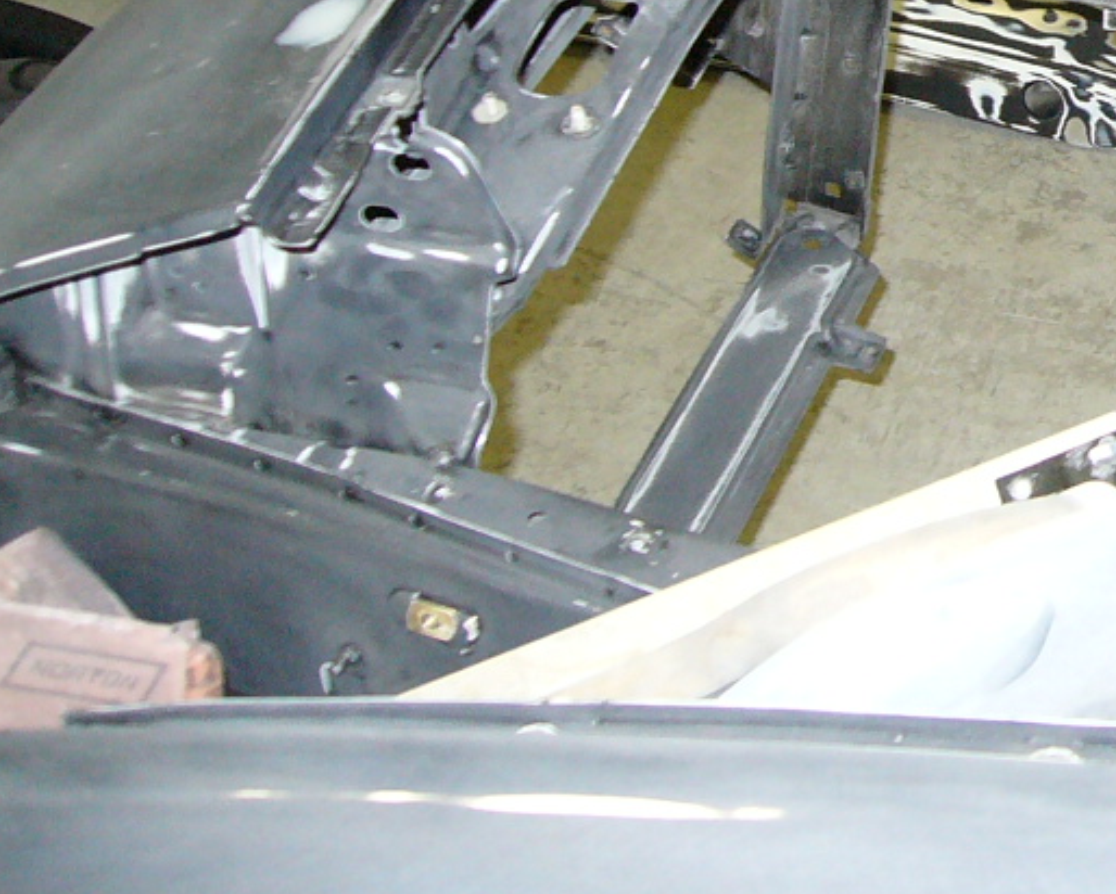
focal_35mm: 85
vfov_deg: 17.5
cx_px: 1383
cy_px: -74
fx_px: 2810
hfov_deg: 20.8
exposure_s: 1/60
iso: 300
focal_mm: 5.8
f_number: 2.8
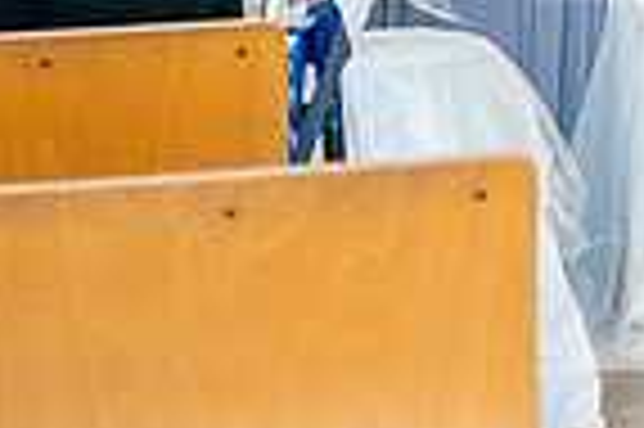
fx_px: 3556
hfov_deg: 10.1
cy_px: -108
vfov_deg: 6.8
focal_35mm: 199
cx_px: 928
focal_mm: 49
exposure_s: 1/200
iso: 2000
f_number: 4
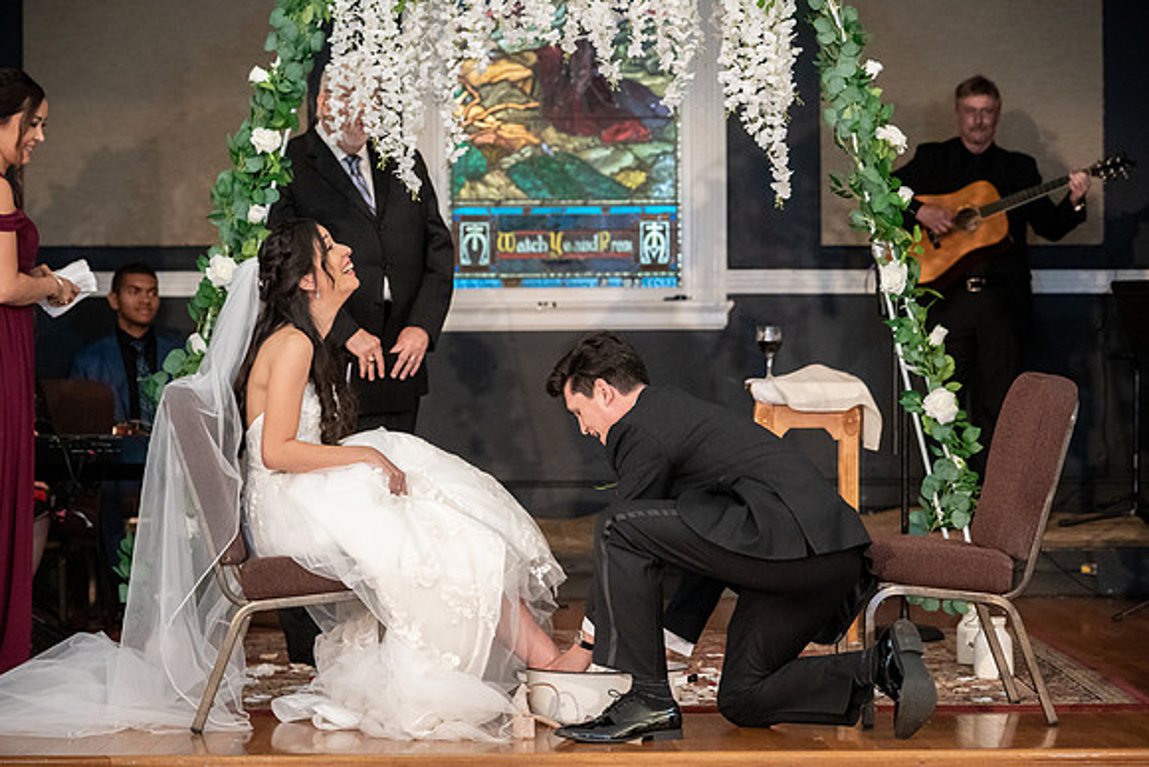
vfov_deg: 14.4
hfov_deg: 21.5
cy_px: 383
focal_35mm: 95
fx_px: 3028
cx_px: 568
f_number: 4
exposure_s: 1/250
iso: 8000
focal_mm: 93
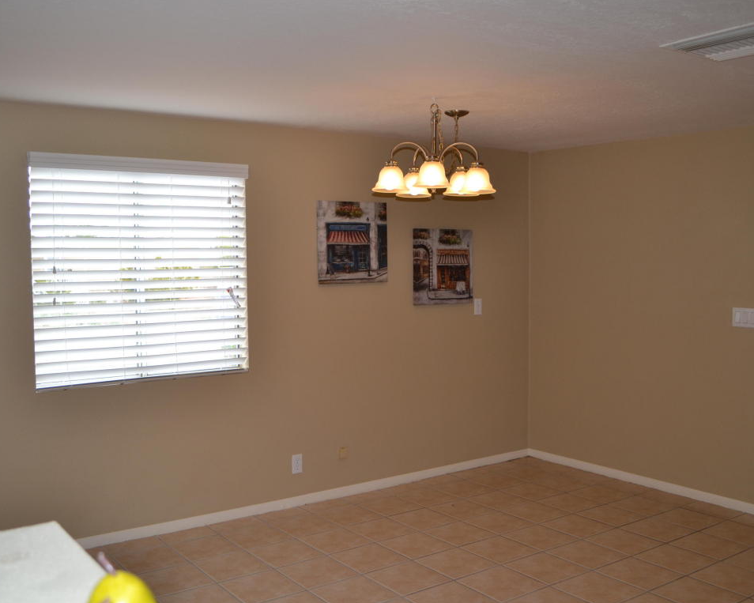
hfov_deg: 52.7
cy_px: 301
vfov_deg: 43.4
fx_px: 759
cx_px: 330
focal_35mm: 34
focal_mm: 20
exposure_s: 1/125
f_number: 4
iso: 220
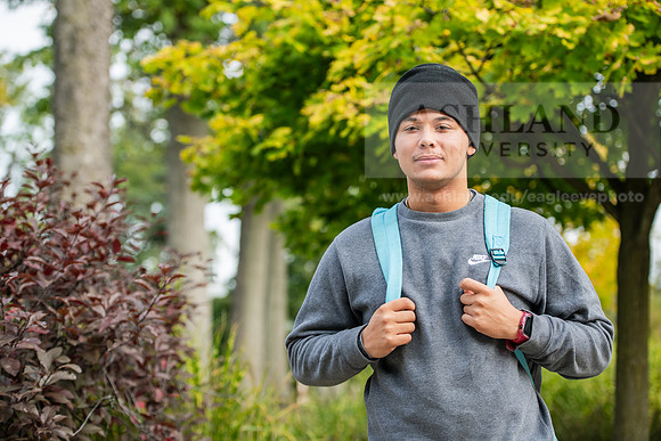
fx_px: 1377
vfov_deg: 18.2
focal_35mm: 75
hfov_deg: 27.0
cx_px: 330
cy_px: 220
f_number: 3.2
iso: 160
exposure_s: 1/500
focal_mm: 75
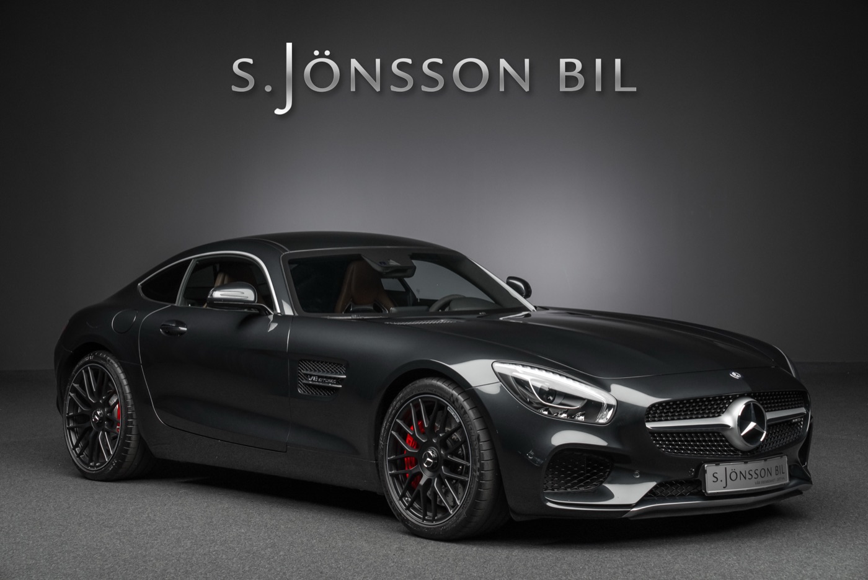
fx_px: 1689
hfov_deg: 28.8
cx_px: 434
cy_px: 290
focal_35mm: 70
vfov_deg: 19.5
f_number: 7.1
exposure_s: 1/100
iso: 2000
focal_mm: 70
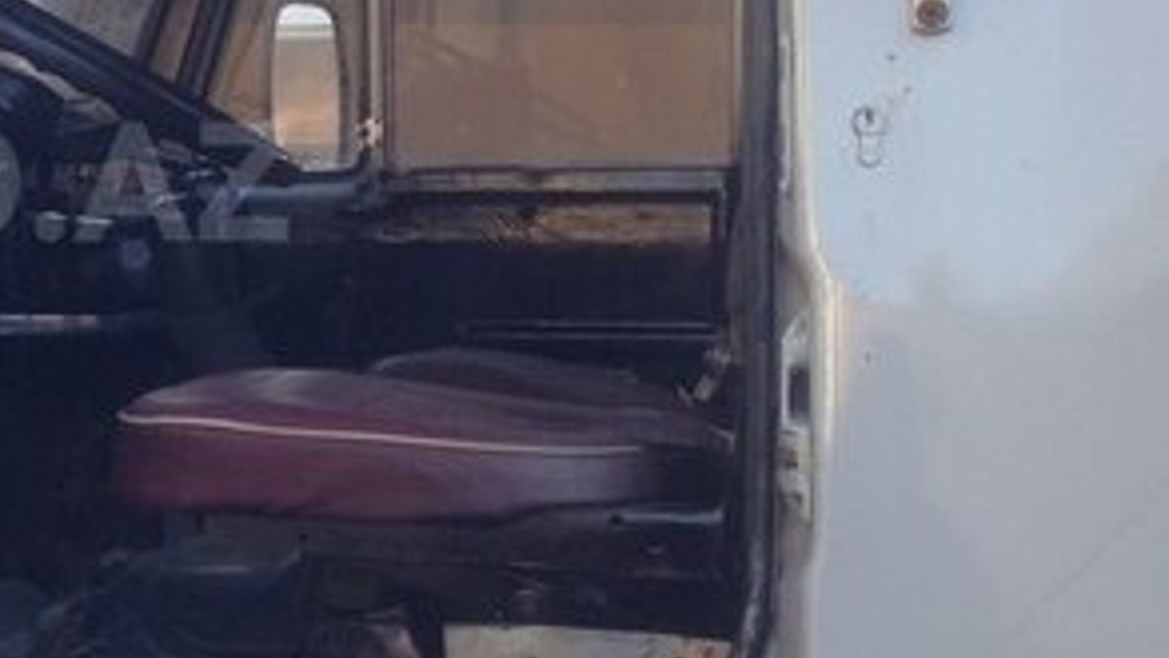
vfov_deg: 14.9
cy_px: 181
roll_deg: -2.3
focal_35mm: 81
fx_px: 2511
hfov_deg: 24.4
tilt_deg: +1.0
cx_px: -120
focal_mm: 4.12
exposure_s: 1/125
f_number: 2.4
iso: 50
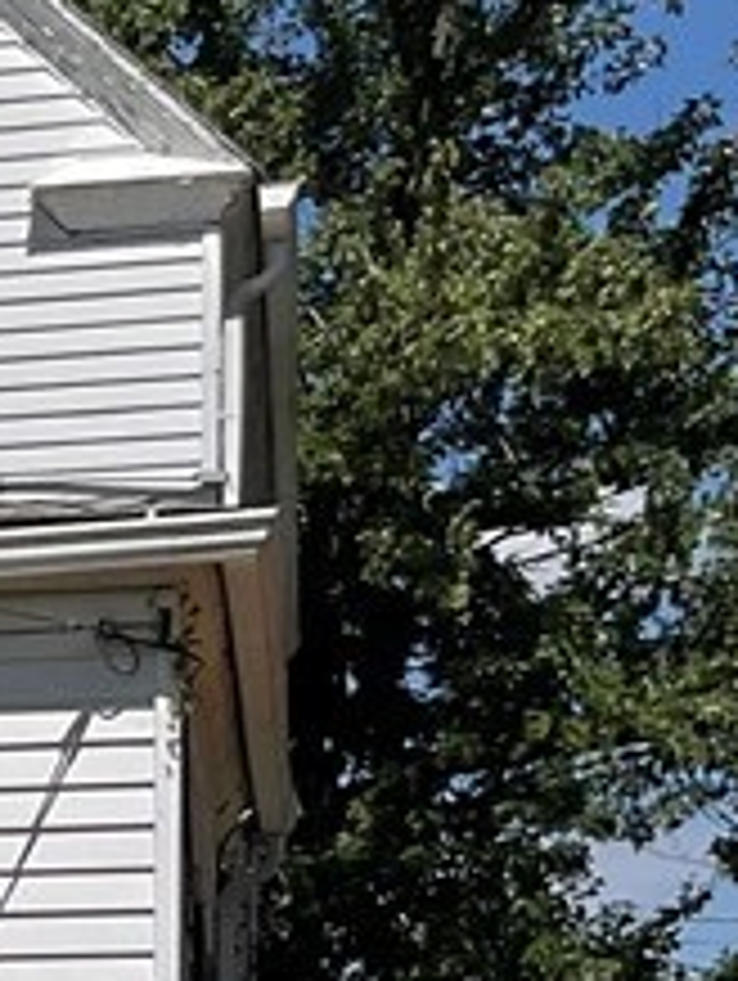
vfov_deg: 14.0
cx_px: -891
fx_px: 3858
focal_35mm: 136
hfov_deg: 9.9
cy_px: 1188
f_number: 1.8
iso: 16
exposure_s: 1/4785
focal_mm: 3
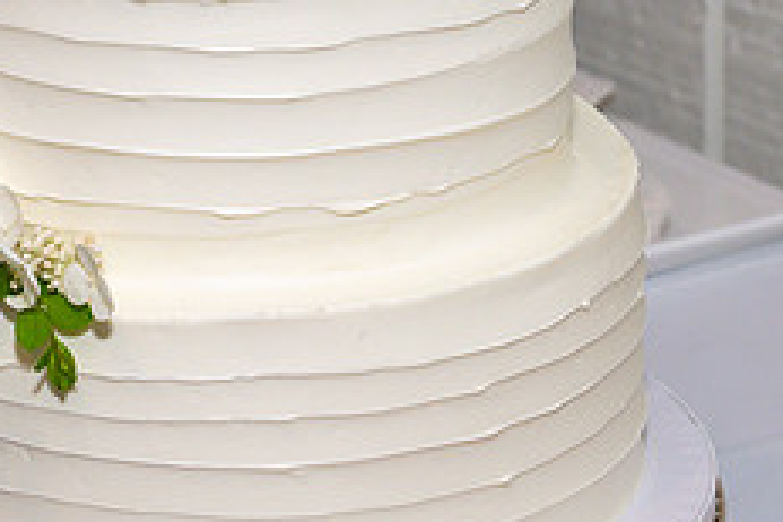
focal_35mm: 199
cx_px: -33
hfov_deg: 10.2
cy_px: 217
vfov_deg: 6.9
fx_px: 4328
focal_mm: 70
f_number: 7.1
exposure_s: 1/250
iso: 500
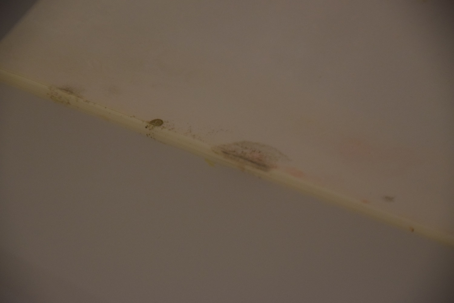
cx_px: 227
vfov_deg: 9.3
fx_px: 1854
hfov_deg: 14.0
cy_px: 152
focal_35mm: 147
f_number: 5.6
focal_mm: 98
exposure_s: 1/60
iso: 1400
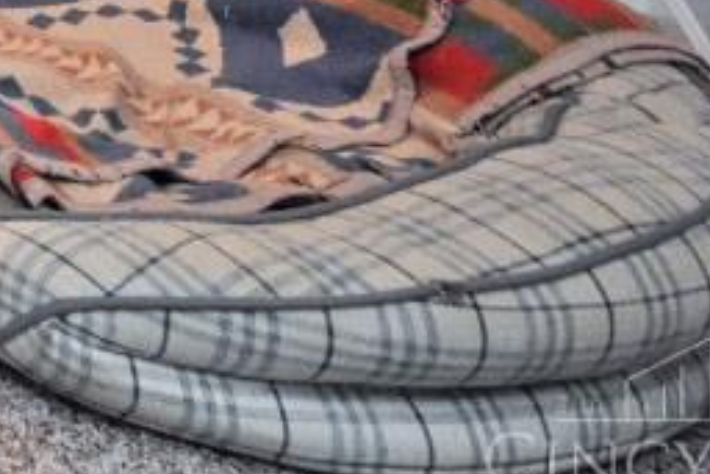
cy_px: -829
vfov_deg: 11.7
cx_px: -1170
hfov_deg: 13.4
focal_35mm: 82
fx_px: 1618
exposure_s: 1/60
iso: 1250
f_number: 4
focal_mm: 14
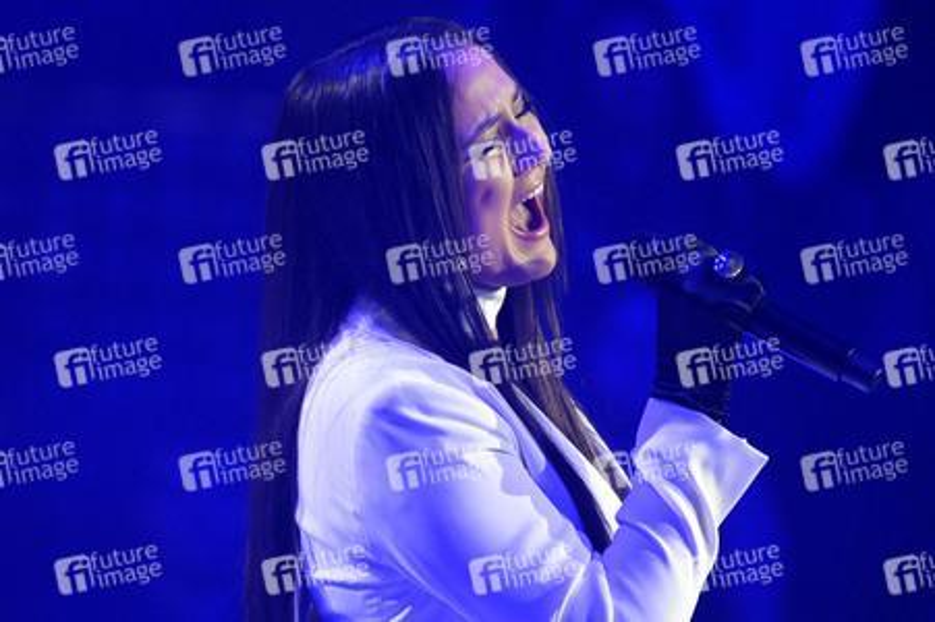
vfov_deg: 2.7
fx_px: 12976
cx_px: 468
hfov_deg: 4.1
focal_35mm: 500
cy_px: 311
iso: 12800
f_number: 5.6
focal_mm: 500
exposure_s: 1/320
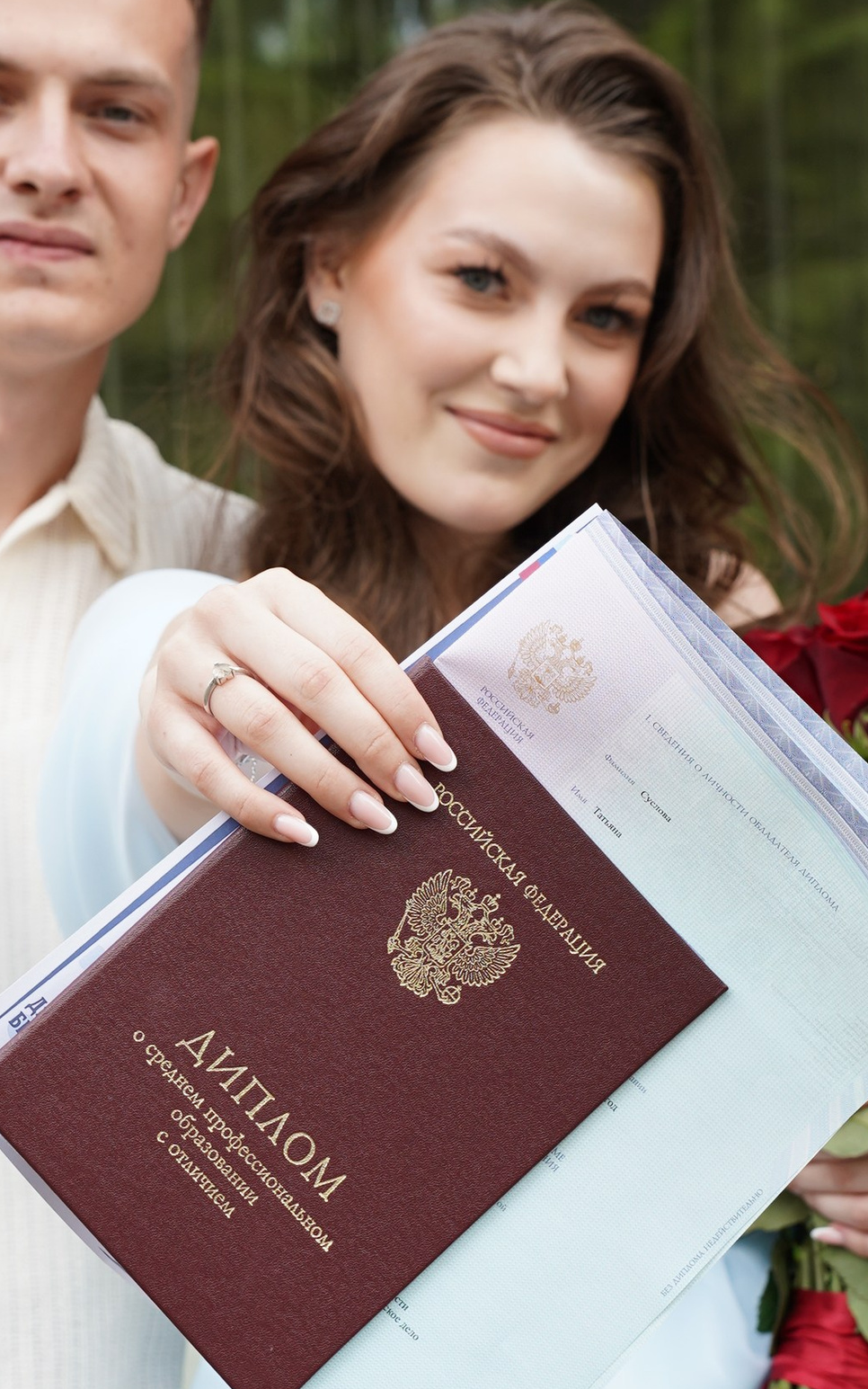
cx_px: 270
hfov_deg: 11.5
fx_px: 4314
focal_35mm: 114
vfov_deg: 18.3
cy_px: 818
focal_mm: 45
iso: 200
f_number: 5
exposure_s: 1/200
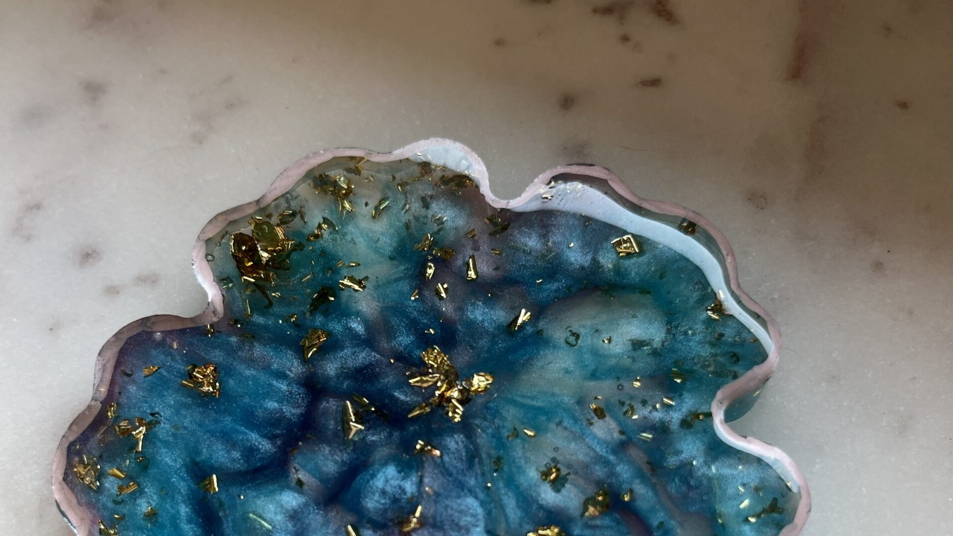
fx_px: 960
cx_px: 475
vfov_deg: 30.4
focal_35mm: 38
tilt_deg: -64.9
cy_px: 428
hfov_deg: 52.8
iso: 50
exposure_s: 1/122
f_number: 1.6
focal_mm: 5.1
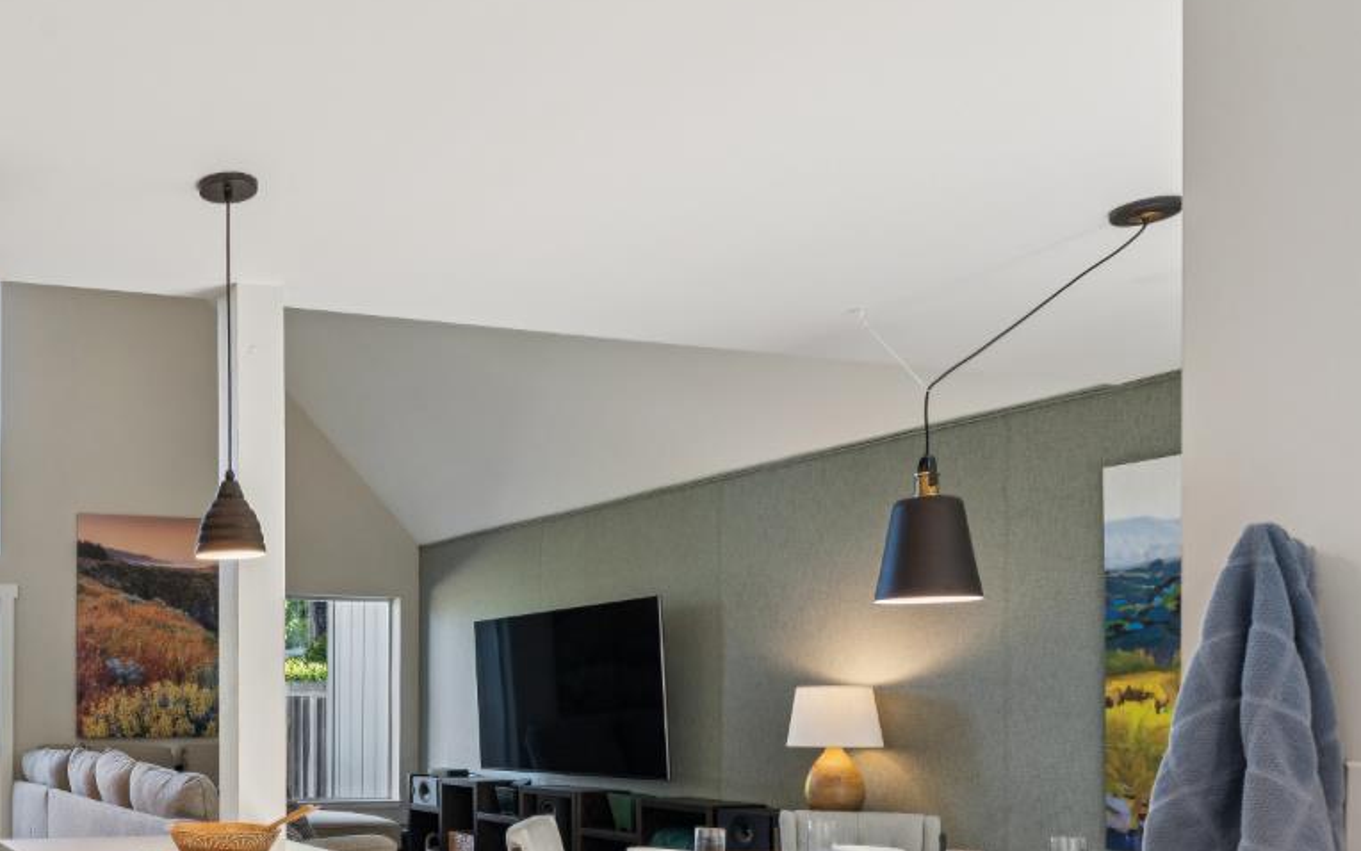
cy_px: 664
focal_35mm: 32
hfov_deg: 50.7
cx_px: 68
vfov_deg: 38.2
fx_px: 1187
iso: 320
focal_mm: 16
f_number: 11
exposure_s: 1/15
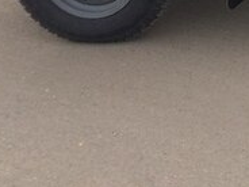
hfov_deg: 16.9
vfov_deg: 13.0
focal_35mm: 104
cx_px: 386
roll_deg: +0.8
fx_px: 748
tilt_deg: -11.7
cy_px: -144
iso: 32
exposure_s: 1/977
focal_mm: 4.15
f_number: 2.2
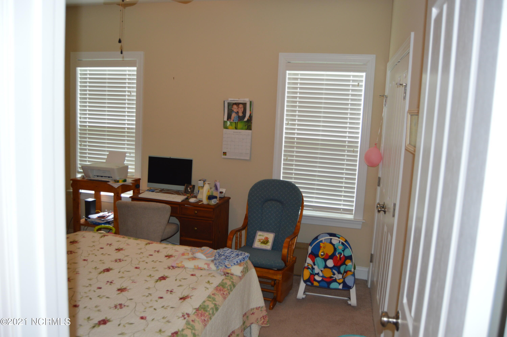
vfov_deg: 47.8
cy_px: 168
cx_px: 254
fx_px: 380
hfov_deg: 67.4
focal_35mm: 27
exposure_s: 1/60
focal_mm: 18
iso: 450
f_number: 3.5
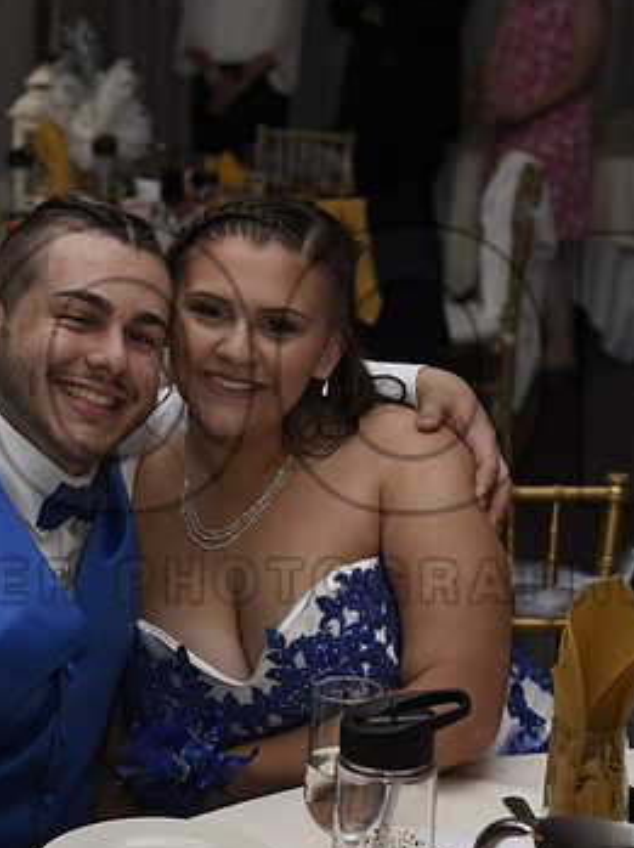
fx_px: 1957
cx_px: 112
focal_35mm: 80
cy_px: 419
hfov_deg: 18.2
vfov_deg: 24.4
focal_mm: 50
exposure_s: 1/320
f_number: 4.5
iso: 640
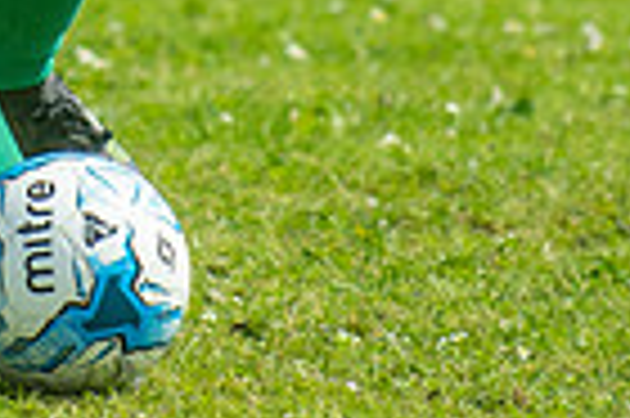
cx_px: -368
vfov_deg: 0.8
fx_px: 28859
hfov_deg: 1.3
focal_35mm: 1651
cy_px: -674
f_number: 3.2
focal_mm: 200
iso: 250
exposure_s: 1/2500
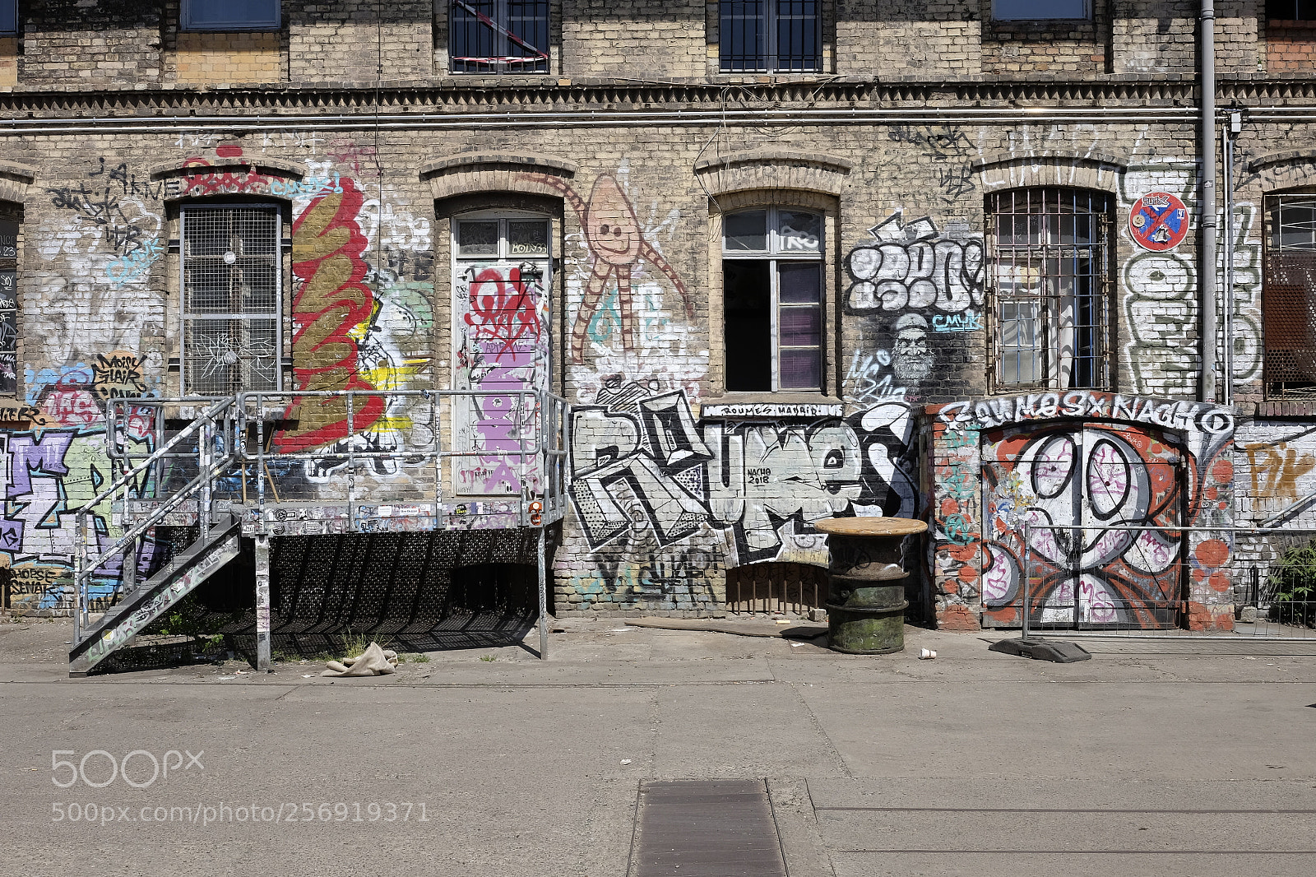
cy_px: 438
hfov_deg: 47.4
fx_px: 1498
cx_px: 658
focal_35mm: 41
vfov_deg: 32.6
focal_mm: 27
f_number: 9
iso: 200
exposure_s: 1/400
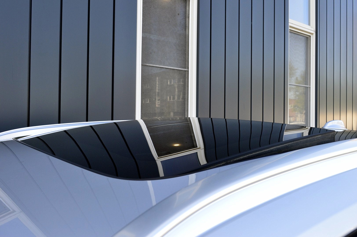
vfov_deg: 39.9
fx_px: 327
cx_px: 178
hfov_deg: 57.3
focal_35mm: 33
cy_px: 118
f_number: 9
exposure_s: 1/100
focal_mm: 22
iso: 400
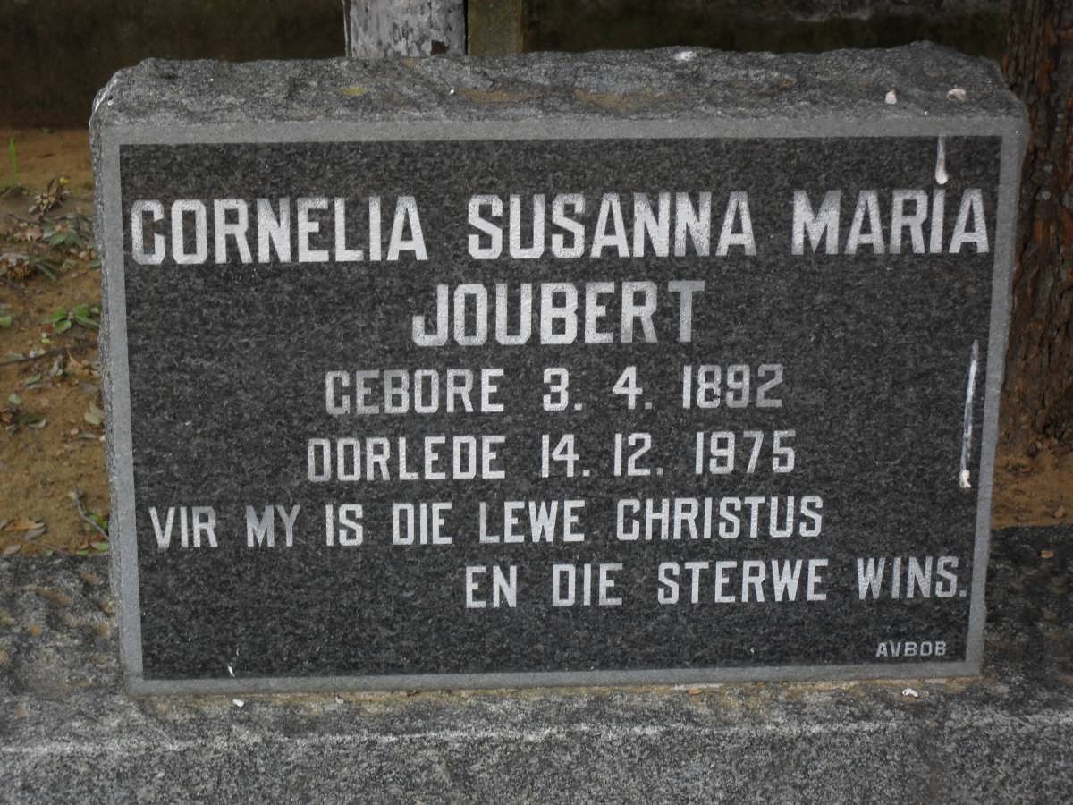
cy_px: 402
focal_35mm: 89
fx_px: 2759
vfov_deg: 16.6
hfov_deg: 22.0
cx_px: 536
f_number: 5.5
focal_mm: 15.7
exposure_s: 1/60
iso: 100
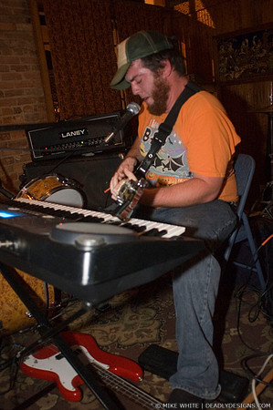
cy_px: 205
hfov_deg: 43.5
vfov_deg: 62.0
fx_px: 342
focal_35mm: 30
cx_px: 136
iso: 1600
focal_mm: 20
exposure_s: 1/20
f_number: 2.8
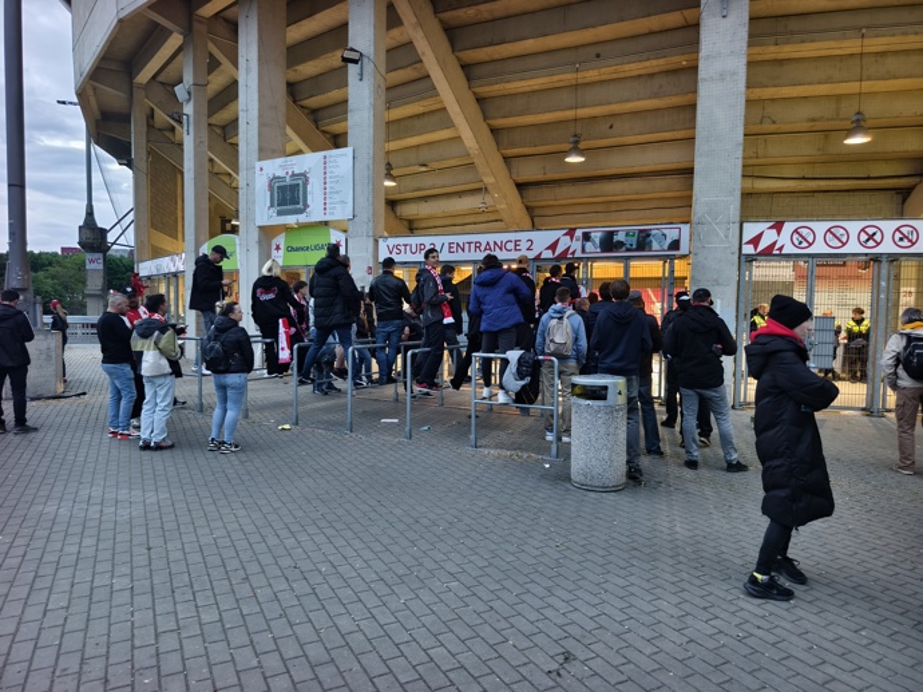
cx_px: 462
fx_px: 613
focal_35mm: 23
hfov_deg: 73.9
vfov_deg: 58.8
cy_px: 346
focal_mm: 8.67
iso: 693
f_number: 1.75
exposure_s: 1/33.3
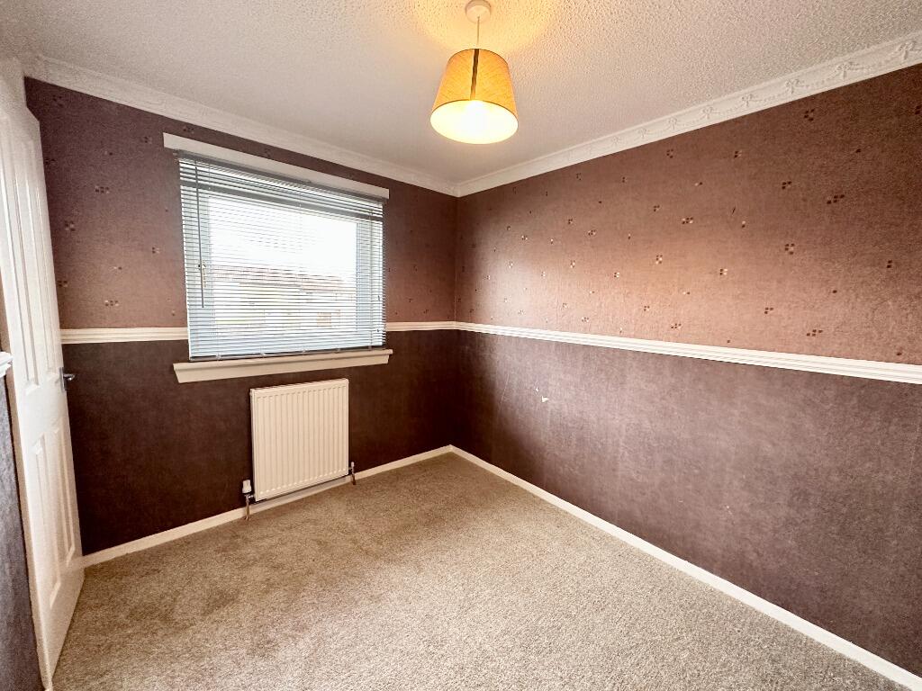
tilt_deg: -7.1
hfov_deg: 102.1
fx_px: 373
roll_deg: -1.4
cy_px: 346
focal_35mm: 14
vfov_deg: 85.7
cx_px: 461
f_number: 2.2
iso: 320
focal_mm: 2.22
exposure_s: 1/99
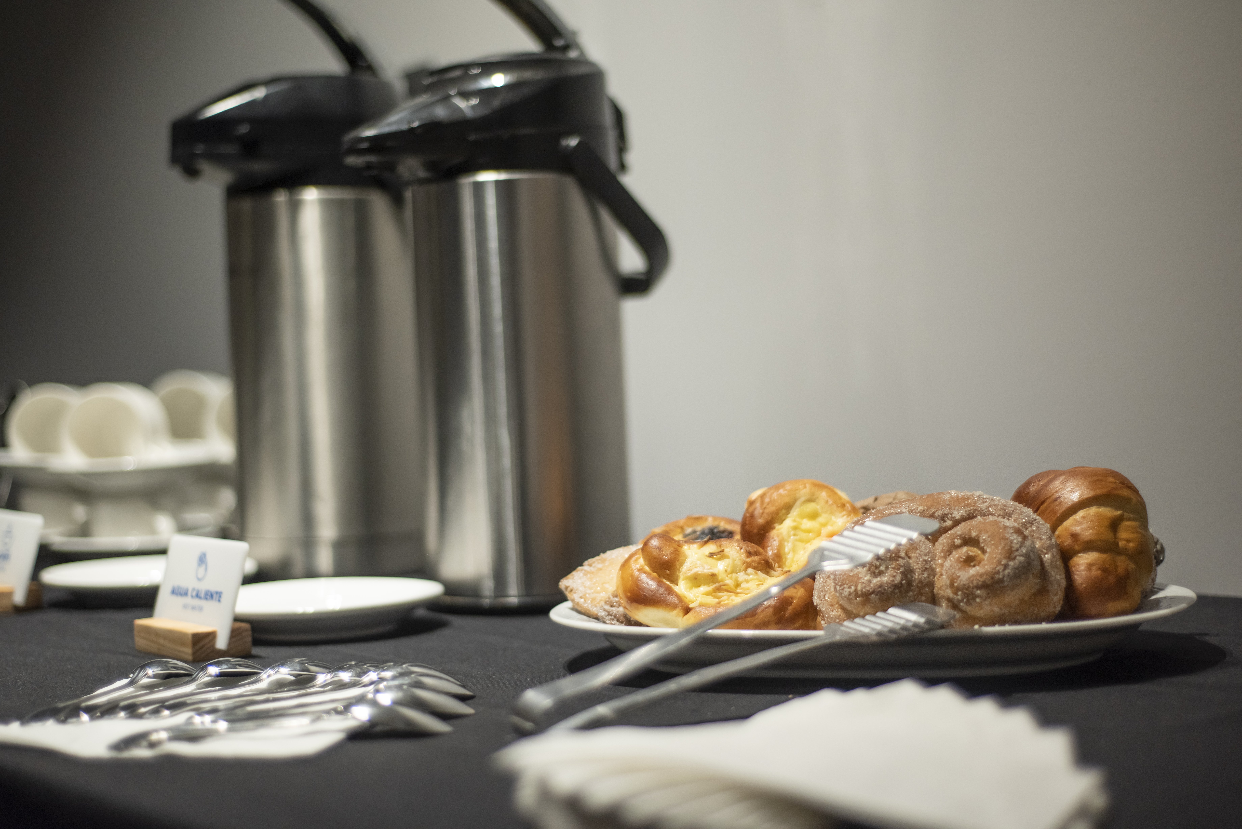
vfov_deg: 27.0
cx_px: 621
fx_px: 1725
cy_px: 414
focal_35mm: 50
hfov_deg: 39.6
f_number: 1.8
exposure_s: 1/160
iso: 800
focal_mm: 50
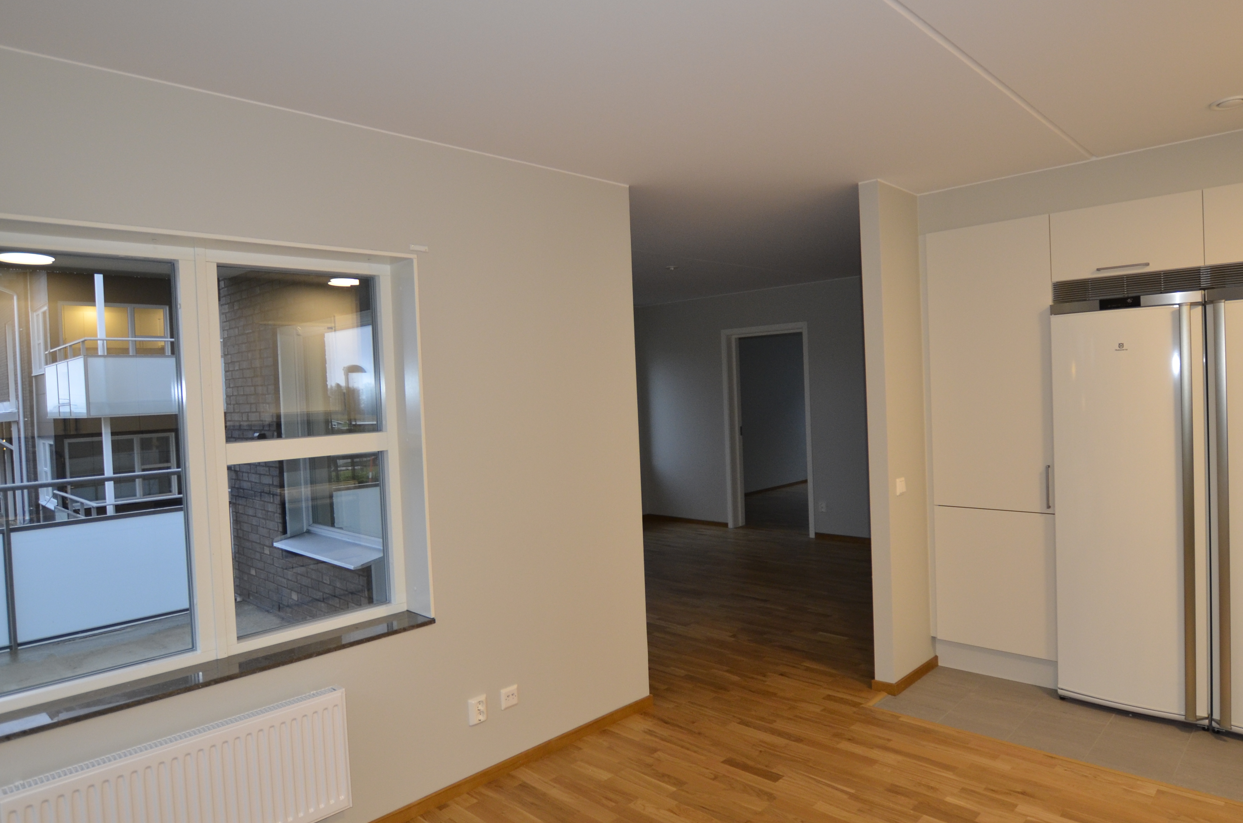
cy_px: 397
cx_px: 662
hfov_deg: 81.2
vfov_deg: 59.2
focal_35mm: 21
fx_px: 724
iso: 450
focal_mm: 10
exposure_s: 1/60
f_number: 3.5
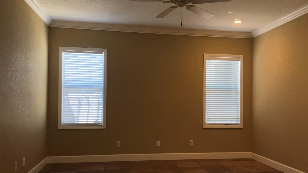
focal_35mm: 35
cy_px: 99
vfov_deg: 33.7
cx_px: 170
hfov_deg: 56.5
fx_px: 286
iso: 16
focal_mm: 3
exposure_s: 1/70
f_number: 1.8
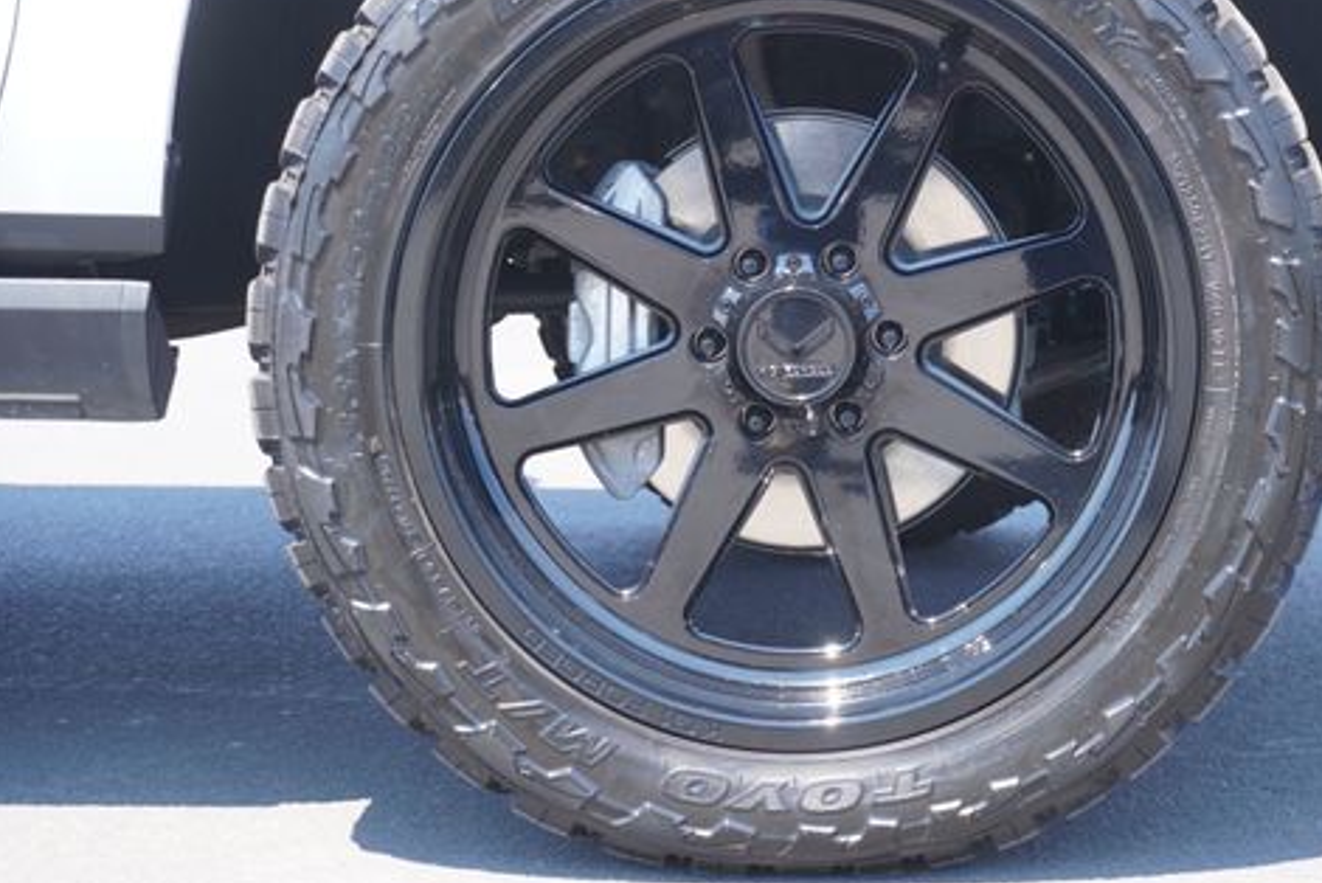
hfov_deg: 21.6
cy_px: 335
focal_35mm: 94
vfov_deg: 14.6
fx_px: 3454
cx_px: 796
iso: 125
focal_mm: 46
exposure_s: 1/80
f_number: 5.6
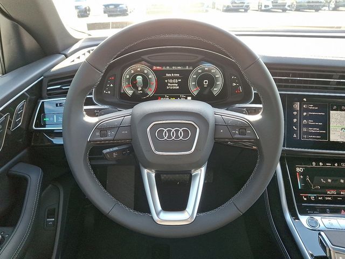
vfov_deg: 54.9
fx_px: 249
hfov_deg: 69.4
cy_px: 130
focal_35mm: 25
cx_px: 172
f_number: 1.8
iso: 41
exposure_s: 1/120
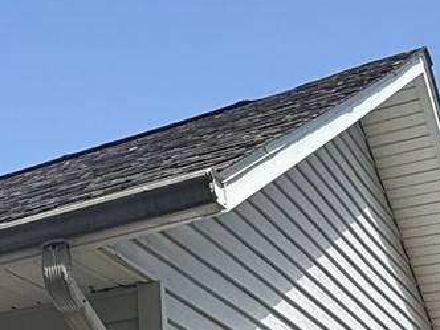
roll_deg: -0.7
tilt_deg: +10.1
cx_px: -360
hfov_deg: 18.6
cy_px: 457
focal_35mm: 81
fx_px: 1030
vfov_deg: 16.9
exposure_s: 1/914
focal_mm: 2.22
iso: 50
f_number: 2.2
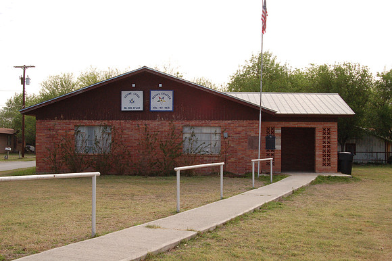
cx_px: 196
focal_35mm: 42
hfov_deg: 46.4
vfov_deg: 31.9
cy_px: 130
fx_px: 457
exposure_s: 1/160
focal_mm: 28
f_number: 20
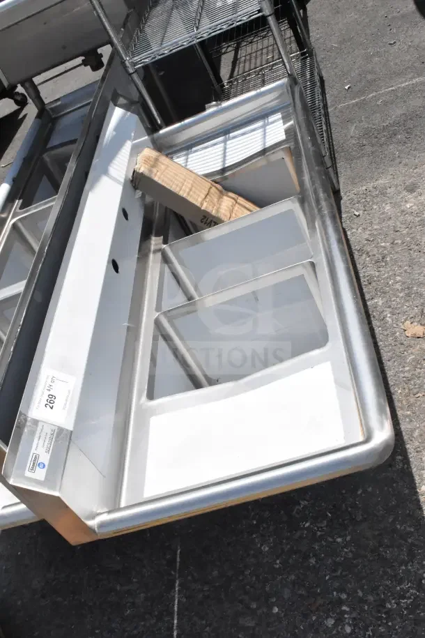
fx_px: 664
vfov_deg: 51.3
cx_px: 212
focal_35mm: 38
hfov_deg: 35.5
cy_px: 319
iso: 6400
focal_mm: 25
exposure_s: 1/2500
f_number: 25
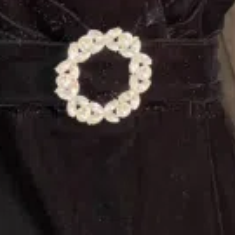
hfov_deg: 8.7
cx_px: 89
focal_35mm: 202
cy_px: -49
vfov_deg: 8.6
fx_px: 1551
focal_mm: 9
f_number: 2.8
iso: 1250
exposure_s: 1/30
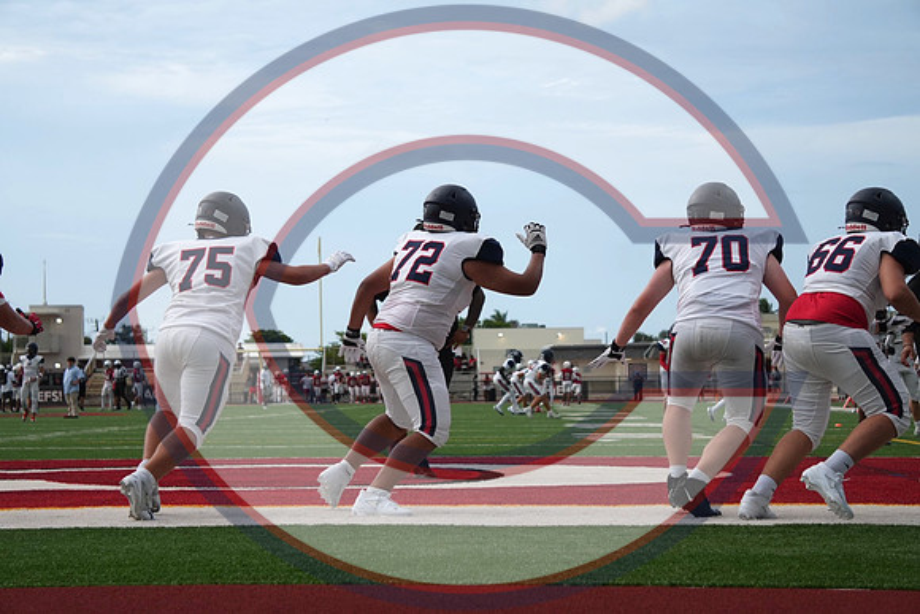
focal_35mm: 82
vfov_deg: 16.6
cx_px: 460
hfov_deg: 24.6
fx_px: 2109
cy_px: 307
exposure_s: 1/1000
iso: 250
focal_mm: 55
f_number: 4.5
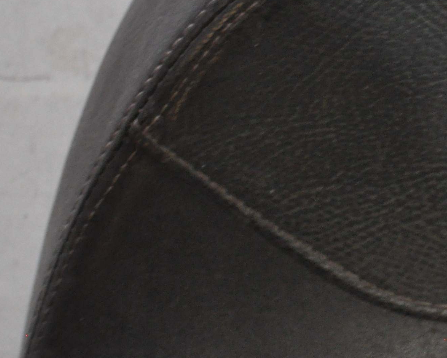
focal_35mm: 249
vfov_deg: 6.2
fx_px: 3289
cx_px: 668
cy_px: -106
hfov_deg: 7.6
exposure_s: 1/30
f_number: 5.6
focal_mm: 55
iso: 1250
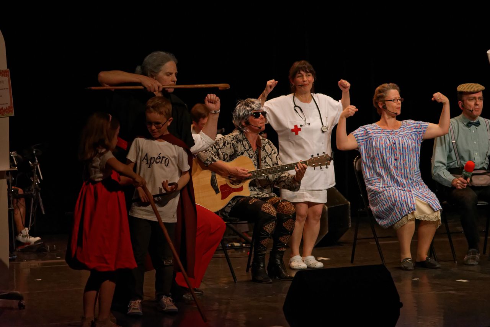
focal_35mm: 120
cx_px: 245
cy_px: 164
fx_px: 1634
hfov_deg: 17.1
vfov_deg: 11.4
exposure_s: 1/1250
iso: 3200
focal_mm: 120
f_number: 4
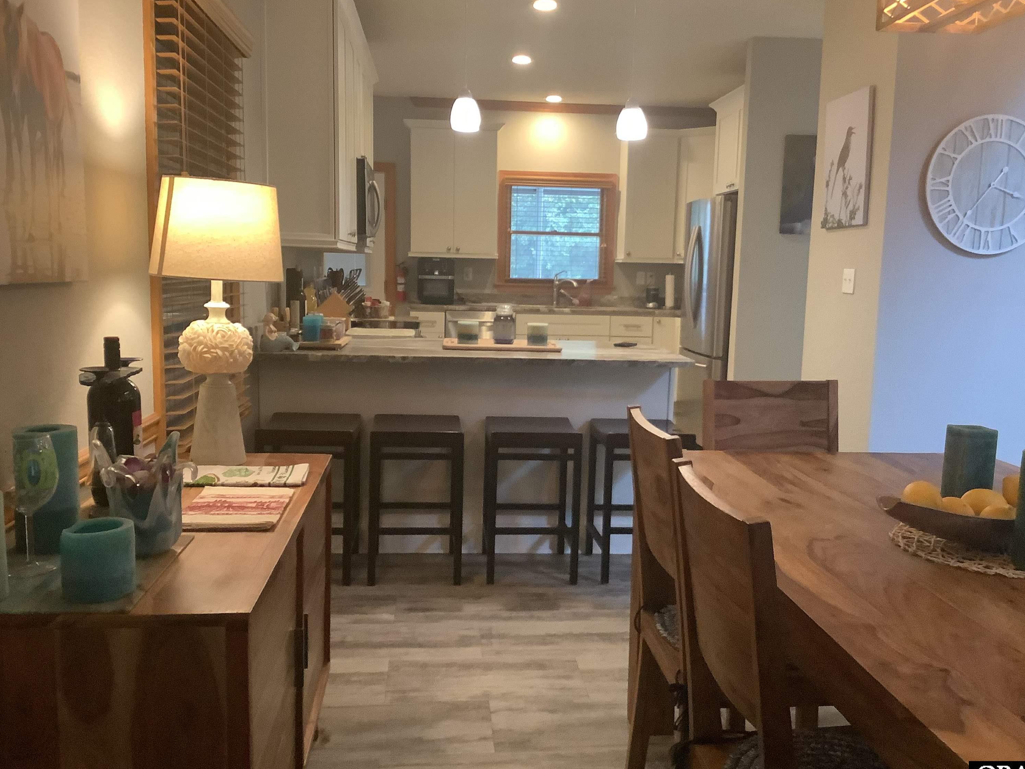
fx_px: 948
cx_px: 522
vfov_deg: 44.2
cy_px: 389
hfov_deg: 56.8
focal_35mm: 32
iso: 400
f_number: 2.4
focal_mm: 3.3
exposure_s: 1/40
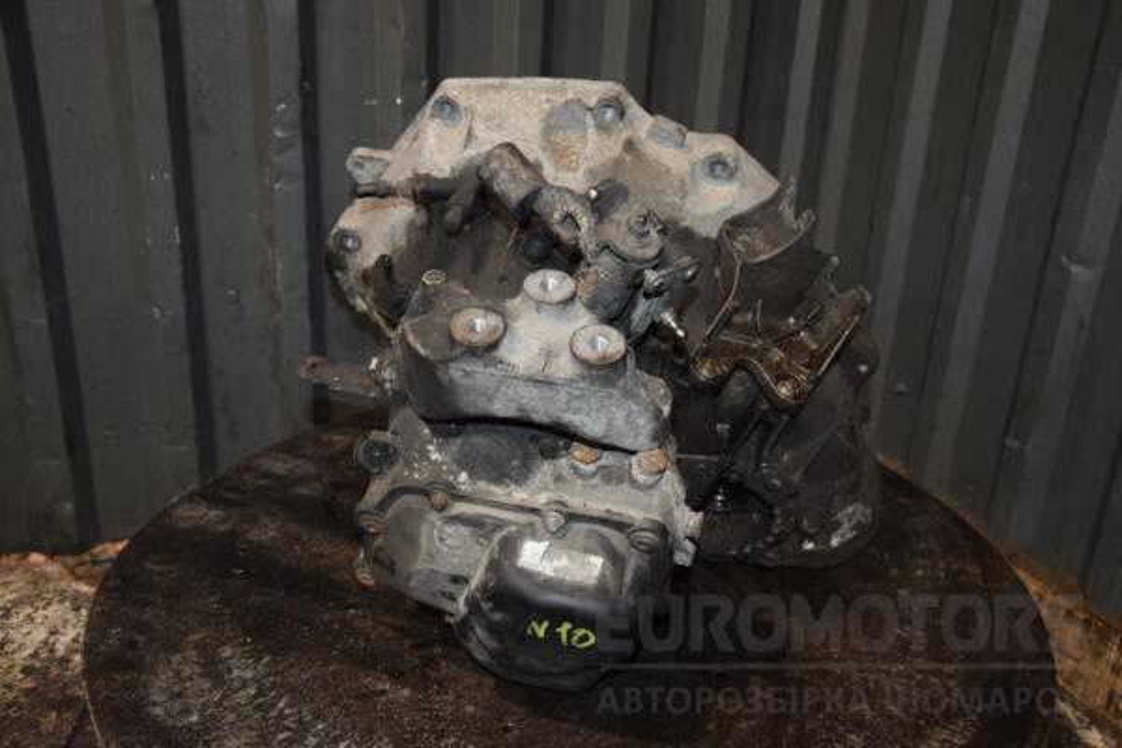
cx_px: 561
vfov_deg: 40.0
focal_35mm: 33
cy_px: 374
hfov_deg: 57.2
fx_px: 1028
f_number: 5
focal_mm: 22
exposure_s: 1/60
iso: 800
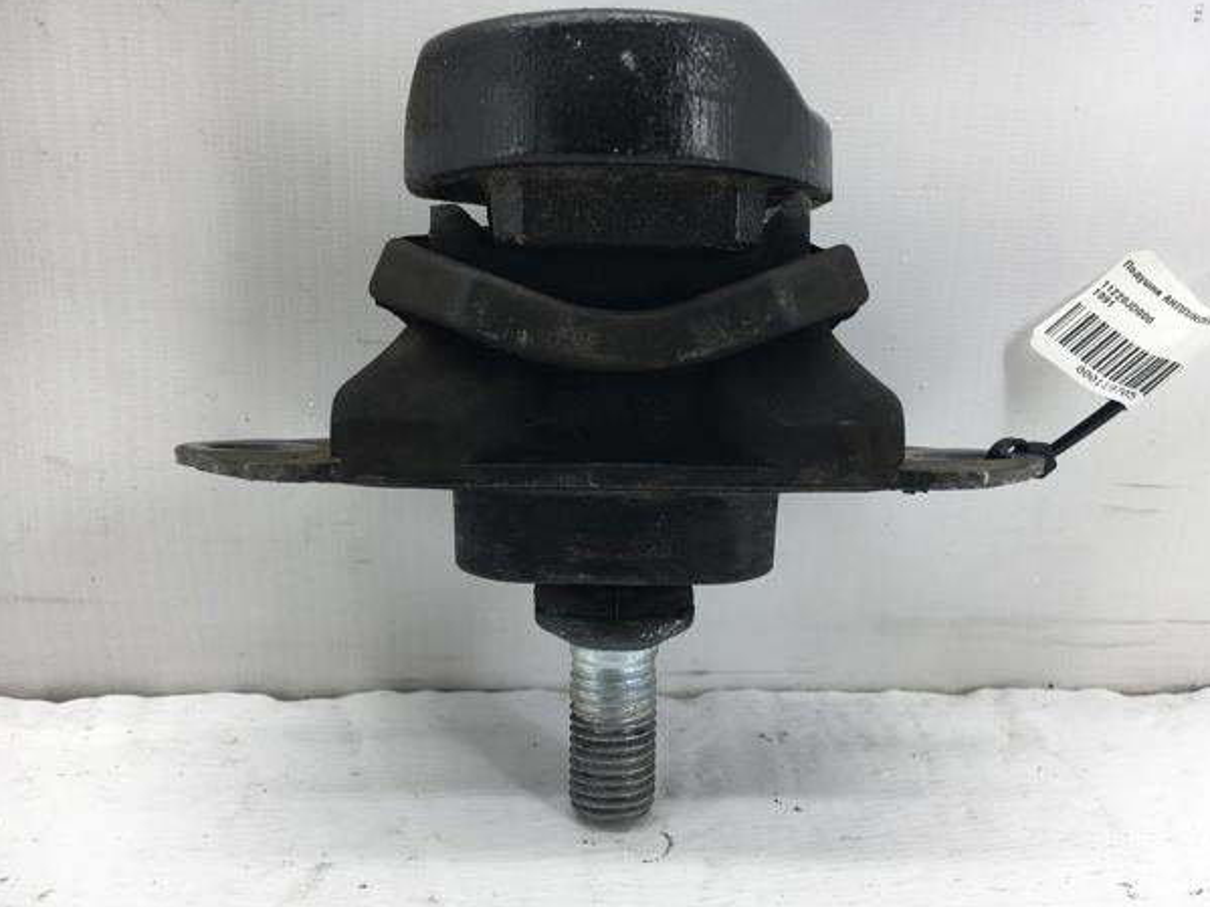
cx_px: 638
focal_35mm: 31
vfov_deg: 45.4
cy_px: 459
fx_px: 1083
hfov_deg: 58.3
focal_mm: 4.15
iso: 25
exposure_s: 1/116
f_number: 2.2
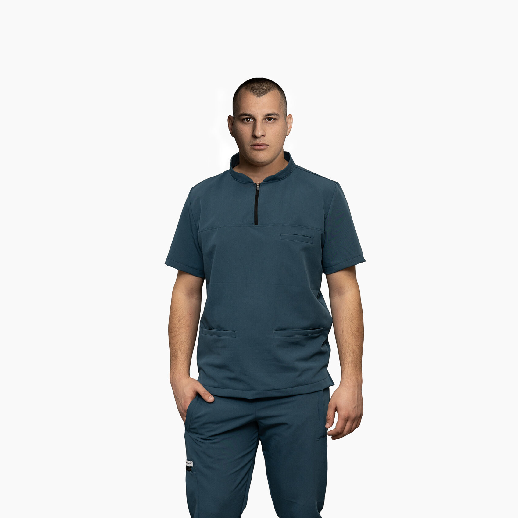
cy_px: 360
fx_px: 1084
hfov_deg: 26.9
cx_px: 259
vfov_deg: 26.7
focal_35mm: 64
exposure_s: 1/125
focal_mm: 50
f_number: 4.5
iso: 400
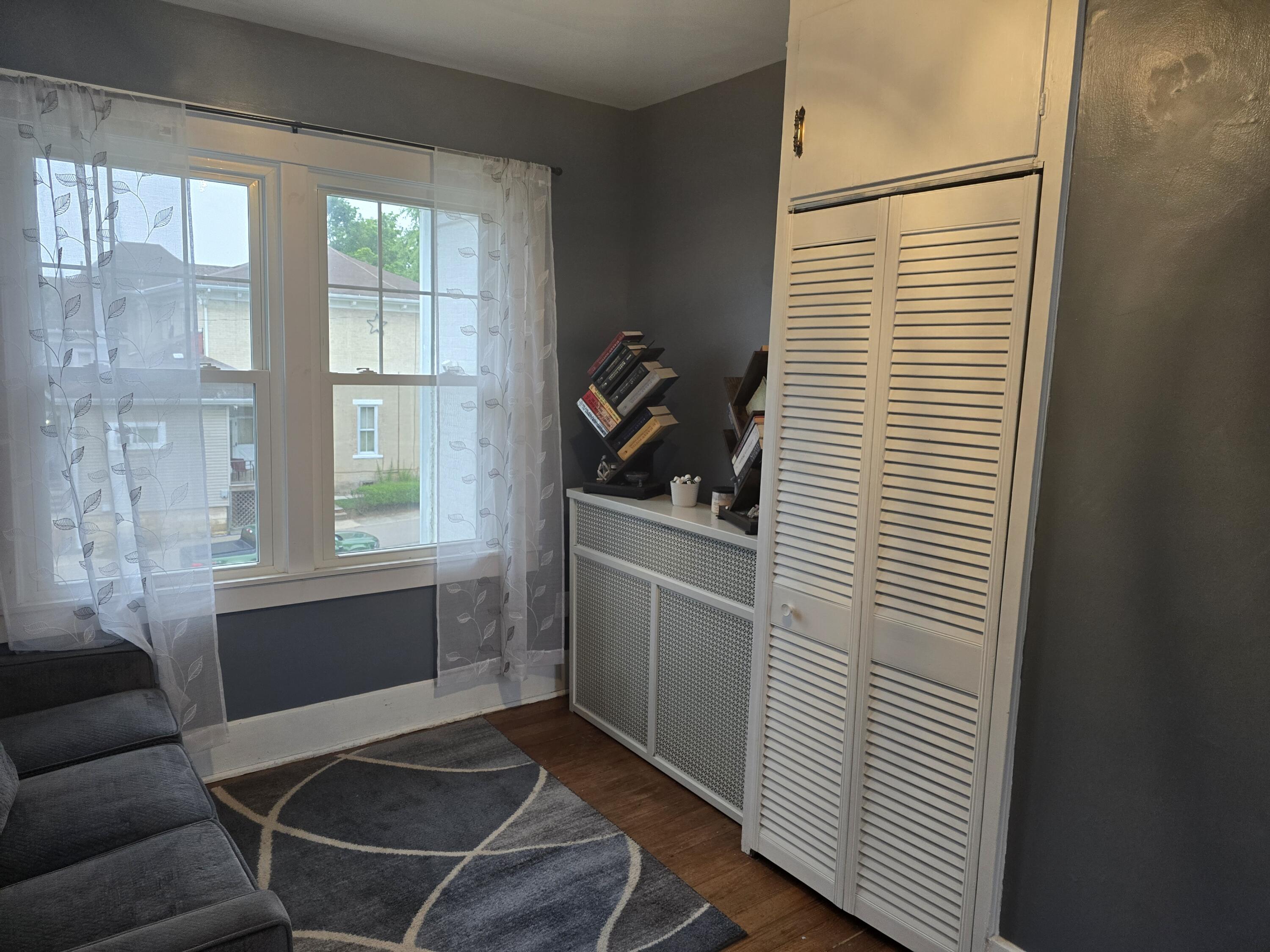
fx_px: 844
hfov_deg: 73.9
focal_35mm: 23
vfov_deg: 58.9
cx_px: 635
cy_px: 476
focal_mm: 6.3
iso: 160
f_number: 1.7
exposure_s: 1/120
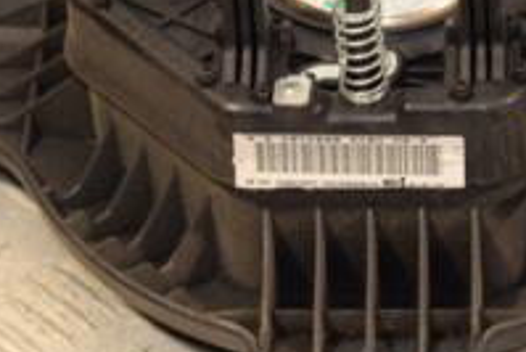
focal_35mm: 217
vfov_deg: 6.3
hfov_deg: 9.5
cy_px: 29
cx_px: 285
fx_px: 3173
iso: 800
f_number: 5.6
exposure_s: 1/200
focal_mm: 48
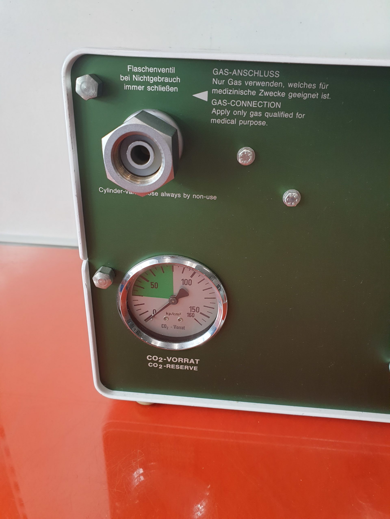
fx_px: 391
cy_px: 260
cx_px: 195
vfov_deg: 67.3
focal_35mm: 26
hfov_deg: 53.1
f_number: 2.4
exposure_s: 1/50
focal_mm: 4.3
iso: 160
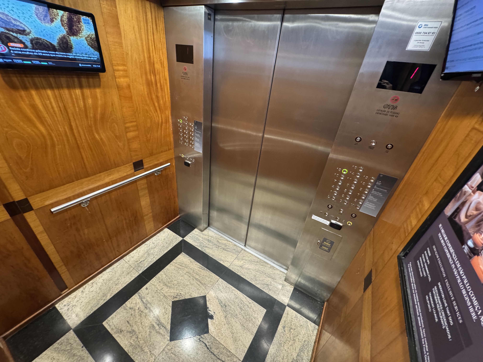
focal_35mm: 14
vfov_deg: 85.7
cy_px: 181
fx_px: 195
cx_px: 242
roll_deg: -7.3
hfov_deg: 102.1
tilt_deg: -29.8
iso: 1000
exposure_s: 1/40
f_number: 2.2
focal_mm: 2.22
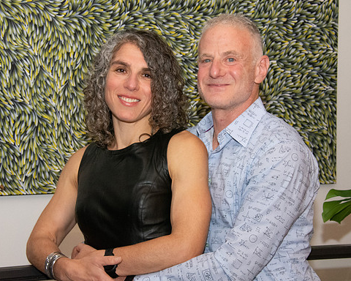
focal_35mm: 85
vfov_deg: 18.1
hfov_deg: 22.5
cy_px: 141
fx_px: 883
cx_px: 173
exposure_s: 1/100
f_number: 13
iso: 5000
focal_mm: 50
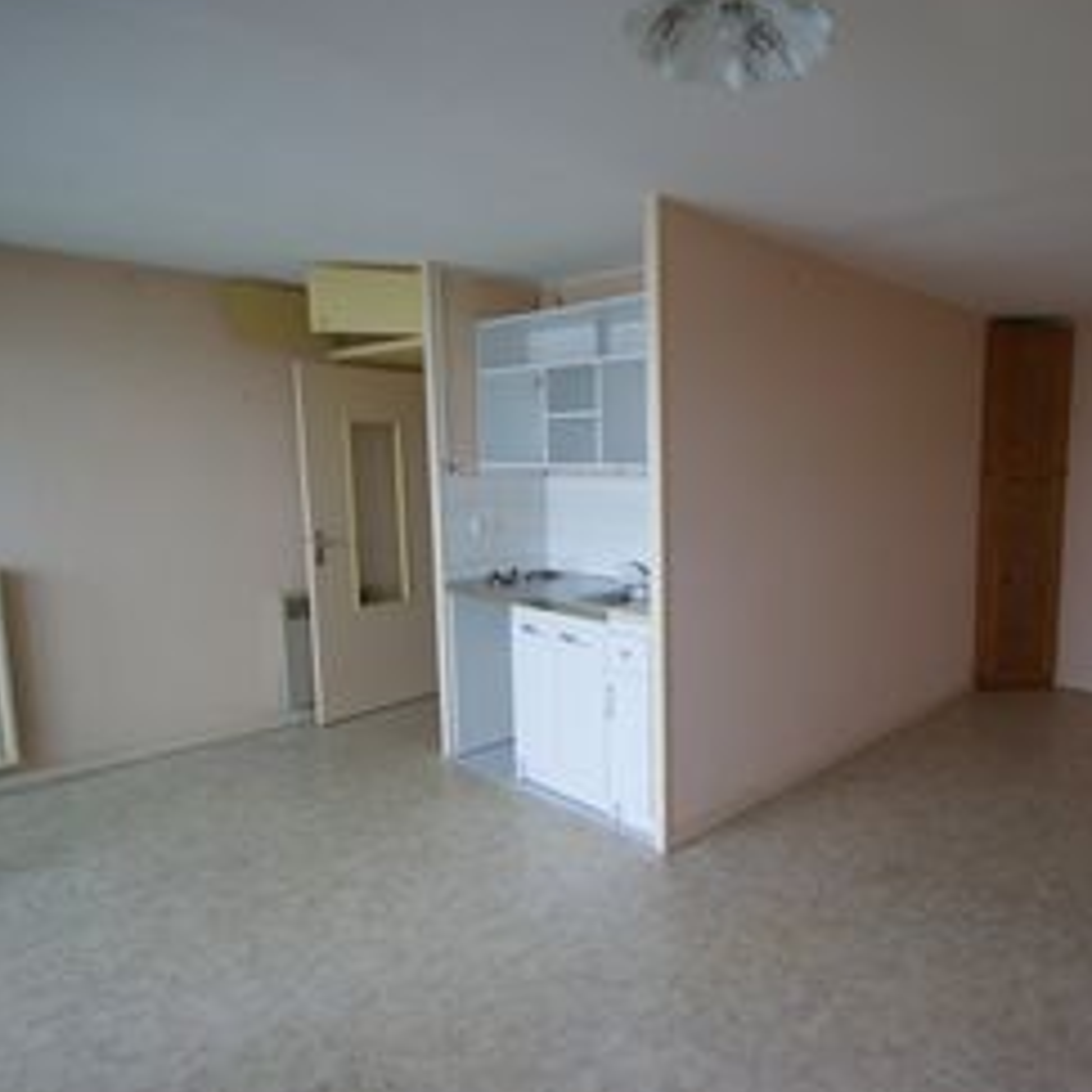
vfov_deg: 72.1
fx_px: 749
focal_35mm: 21
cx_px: 746
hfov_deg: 69.6
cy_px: 535
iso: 160
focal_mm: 10
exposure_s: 1/30
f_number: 3.5
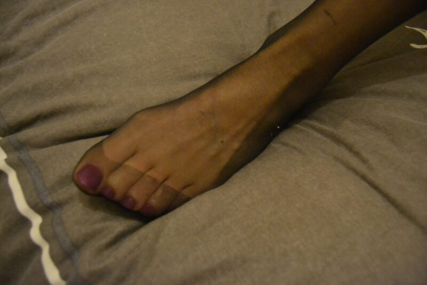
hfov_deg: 67.4
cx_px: 214
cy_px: 142
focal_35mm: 27
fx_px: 320
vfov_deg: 48.0
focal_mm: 18
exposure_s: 1/30
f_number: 3.5
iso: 3200
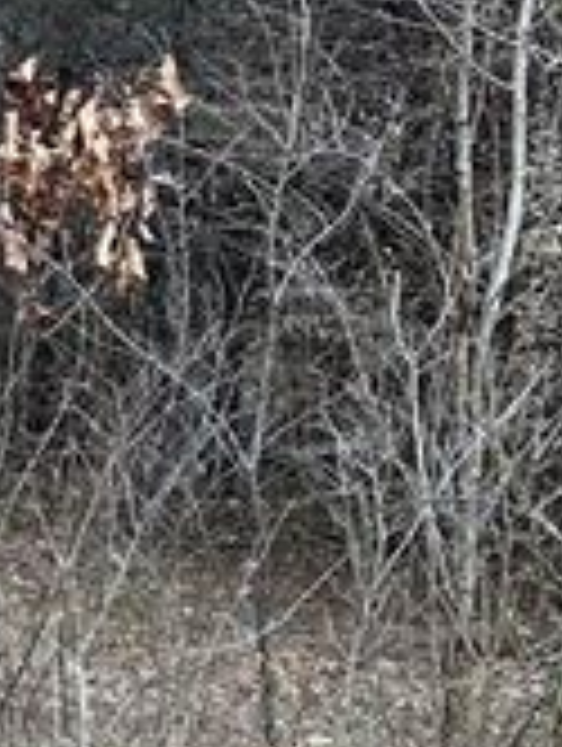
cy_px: 522
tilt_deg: -10.2
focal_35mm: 111
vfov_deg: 17.6
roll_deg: -0.4
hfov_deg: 11.7
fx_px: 2397
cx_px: -625
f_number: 1.78
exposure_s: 1/163
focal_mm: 6.86
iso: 80
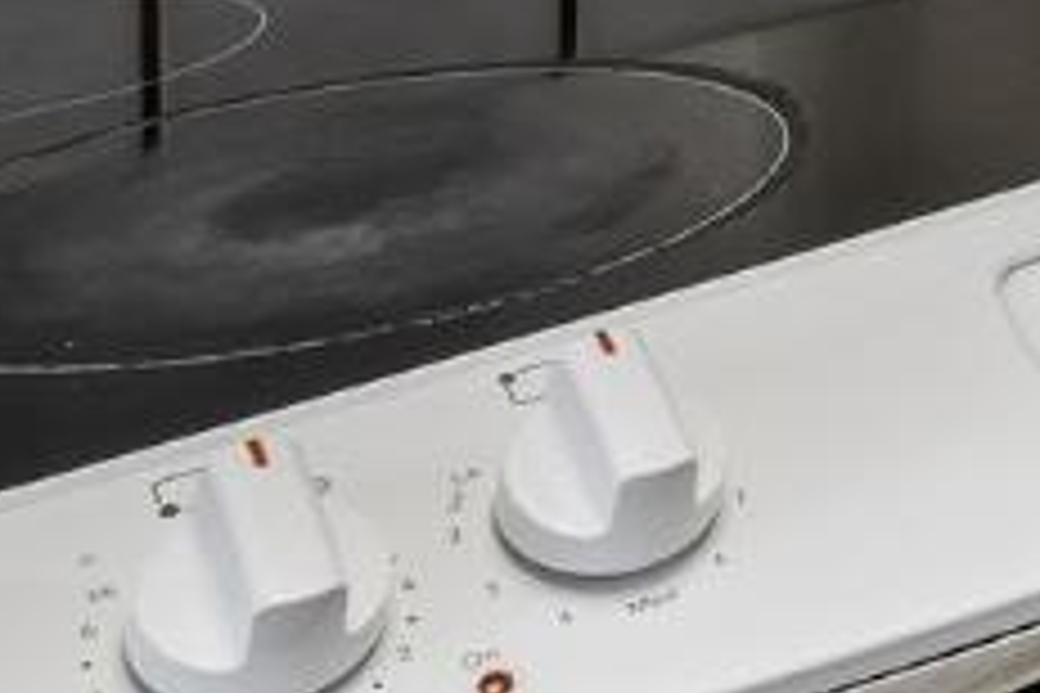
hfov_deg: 15.2
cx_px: 2368
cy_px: -871
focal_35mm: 91
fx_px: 2629
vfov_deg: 12.4
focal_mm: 14
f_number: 8
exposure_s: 1/20
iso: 500
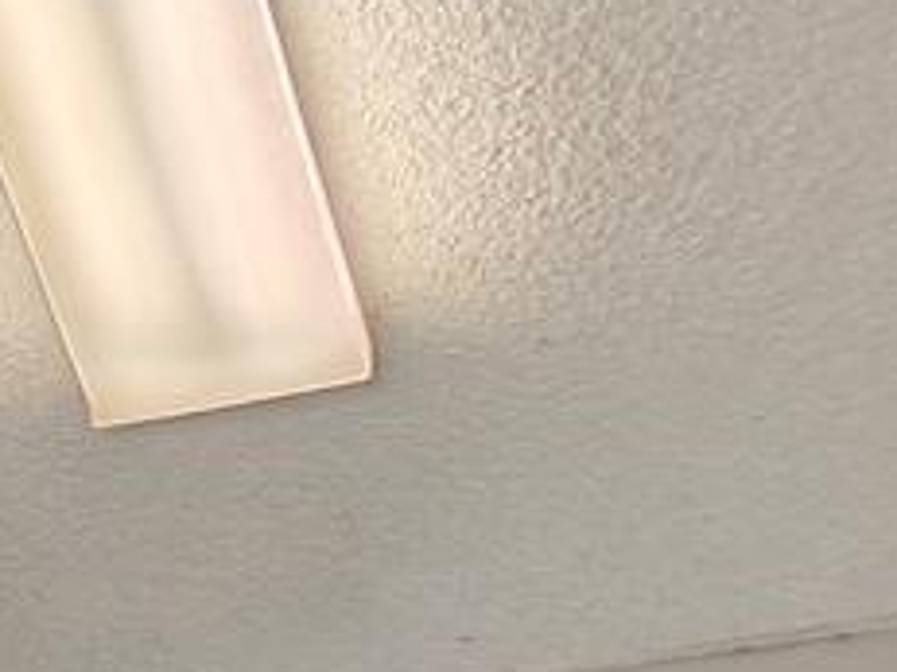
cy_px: 1783
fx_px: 4299
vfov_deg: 8.0
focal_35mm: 166
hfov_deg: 9.0
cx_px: -2000
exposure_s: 1/120
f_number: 1.8
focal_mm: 5.59
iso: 640
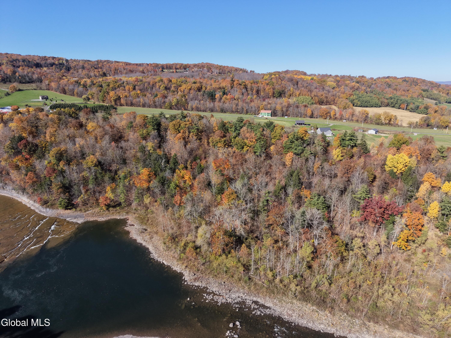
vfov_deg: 56.8
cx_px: 226
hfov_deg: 71.6
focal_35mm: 24
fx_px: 313
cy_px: 169
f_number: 1.8
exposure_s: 1/6000
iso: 310
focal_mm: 8.67
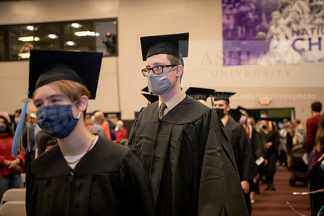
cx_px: 162
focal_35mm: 60
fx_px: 540
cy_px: 108
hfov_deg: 33.4
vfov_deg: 22.6
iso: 1600
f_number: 3.5
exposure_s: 1/200
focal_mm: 60
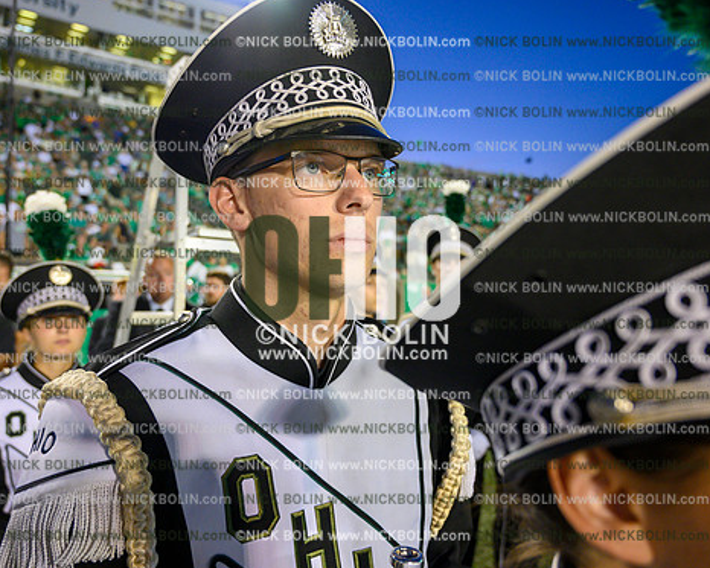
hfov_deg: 62.2
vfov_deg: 51.5
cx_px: 352
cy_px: 288
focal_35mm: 28
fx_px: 588
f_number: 4
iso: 2000
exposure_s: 1/200
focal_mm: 24
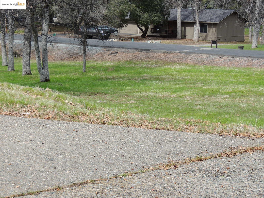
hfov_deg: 27.8
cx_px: 132
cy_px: 99
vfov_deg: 21.0
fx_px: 534
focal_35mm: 70
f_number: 3.9
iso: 100
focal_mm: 12.4
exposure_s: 1/500
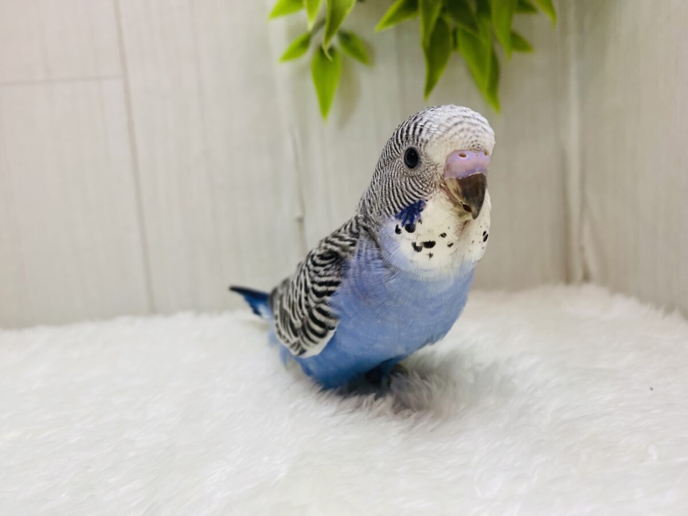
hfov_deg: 69.4
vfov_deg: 54.9
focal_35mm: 25
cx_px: 344
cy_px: 258
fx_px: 497
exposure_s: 1/100
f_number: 1.8
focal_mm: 4.25
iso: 80
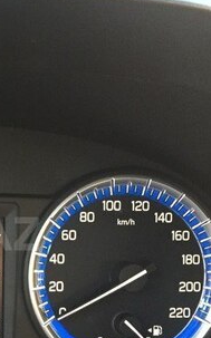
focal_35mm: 67
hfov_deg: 17.9
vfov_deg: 30.3
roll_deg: -2.6
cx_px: -75
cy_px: 234
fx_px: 617
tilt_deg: -18.0
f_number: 2.2
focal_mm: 4.15
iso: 250
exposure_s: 1/33
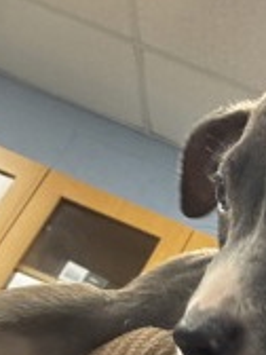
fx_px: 768
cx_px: 305
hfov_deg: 18.7
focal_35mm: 75
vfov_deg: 24.8
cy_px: 353
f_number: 1.9
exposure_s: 1/43
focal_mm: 2.69
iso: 125
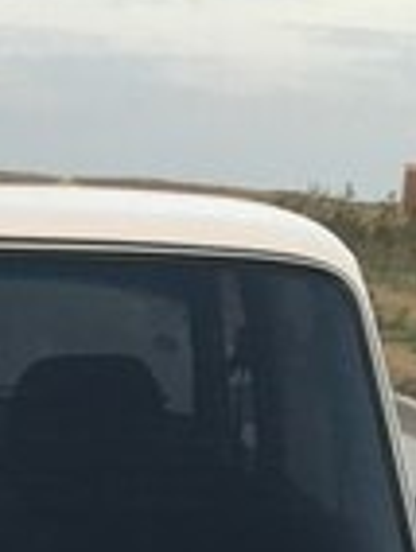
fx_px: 1614
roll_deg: -1.8
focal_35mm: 101
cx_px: -152
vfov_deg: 17.4
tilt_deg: -20.8
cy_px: 844
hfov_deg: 14.0
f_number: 2.2
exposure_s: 1/33
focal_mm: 4.15
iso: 25
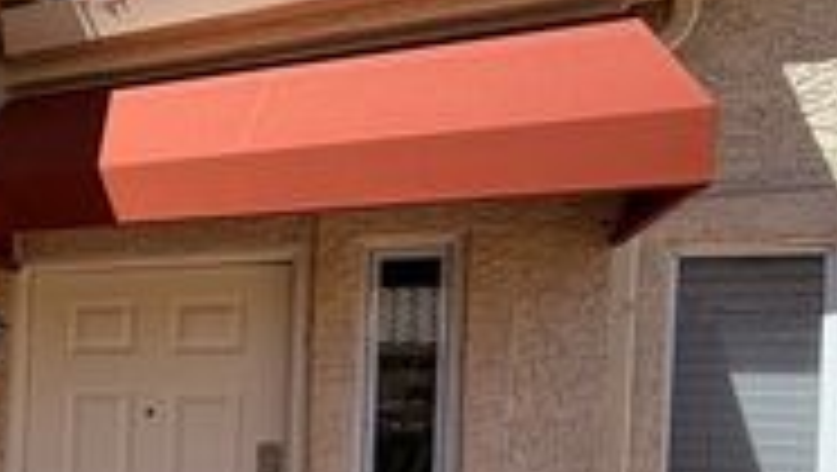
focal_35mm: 41
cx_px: -94
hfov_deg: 39.7
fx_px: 911
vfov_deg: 28.1
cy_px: 411
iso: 25
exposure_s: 1/770
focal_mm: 2.22
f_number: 2.2
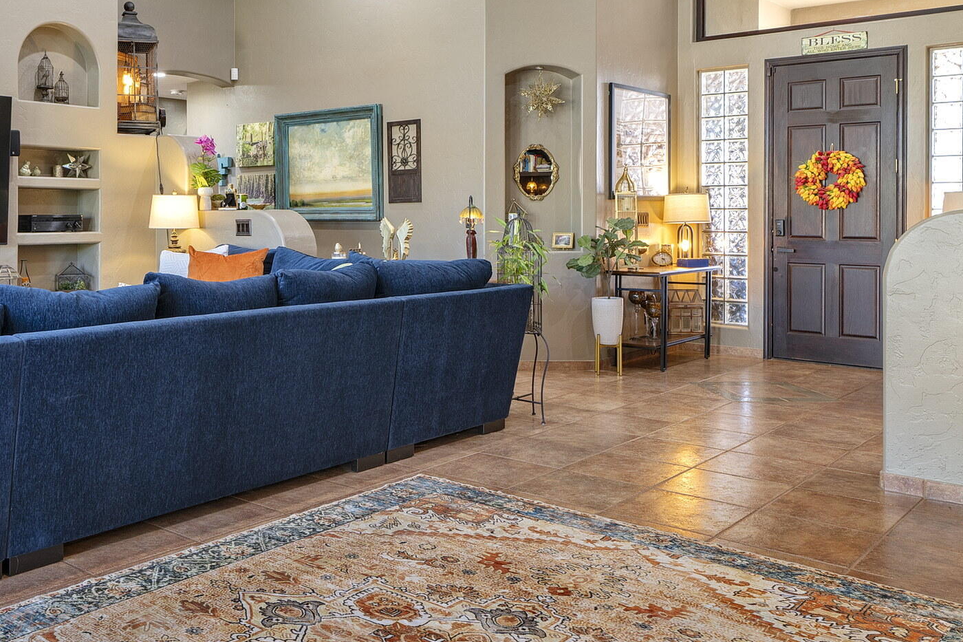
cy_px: 209
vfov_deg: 38.4
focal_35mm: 34
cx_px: 325
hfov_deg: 54.7
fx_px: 909
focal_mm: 17
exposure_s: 1/2
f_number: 7.1
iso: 200
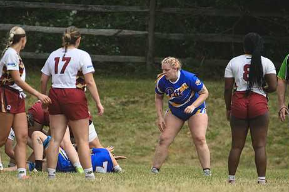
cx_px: 166
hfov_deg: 1.8
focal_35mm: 1131
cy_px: 86
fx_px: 9070
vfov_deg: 1.2
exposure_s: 1/1000
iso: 400
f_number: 6.3
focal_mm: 600
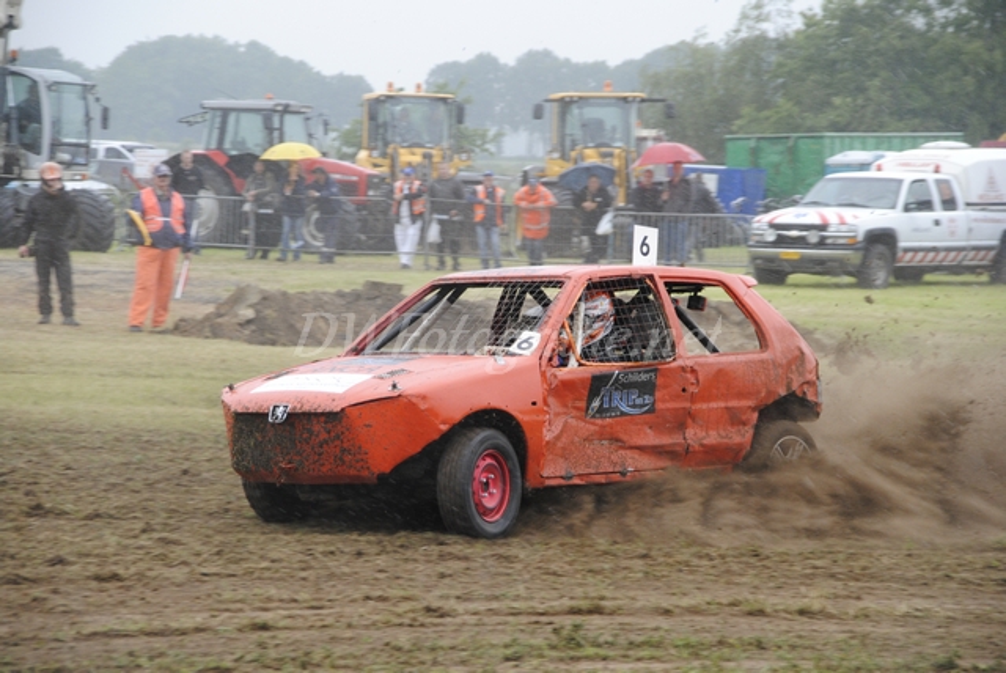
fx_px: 4615
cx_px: 503
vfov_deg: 8.3
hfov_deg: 12.4
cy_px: 336
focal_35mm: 165
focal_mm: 110
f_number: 5.3
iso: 560
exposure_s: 1/500
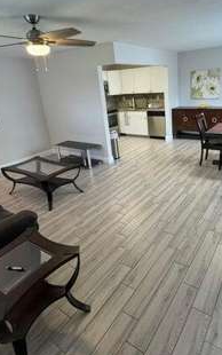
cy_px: 155
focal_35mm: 23
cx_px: 141
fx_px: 222
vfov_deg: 76.8
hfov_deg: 52.4
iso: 320
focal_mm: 2.22
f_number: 2.2
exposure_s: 1/120
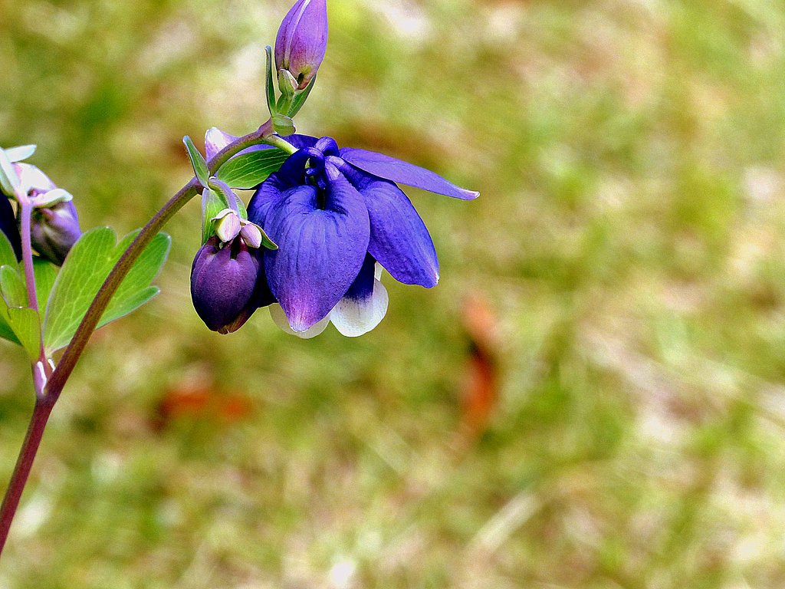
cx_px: 392
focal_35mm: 547
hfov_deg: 3.6
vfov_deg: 2.7
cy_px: 294
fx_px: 12405
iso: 200
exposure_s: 1/800
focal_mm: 98.5
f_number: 5.6
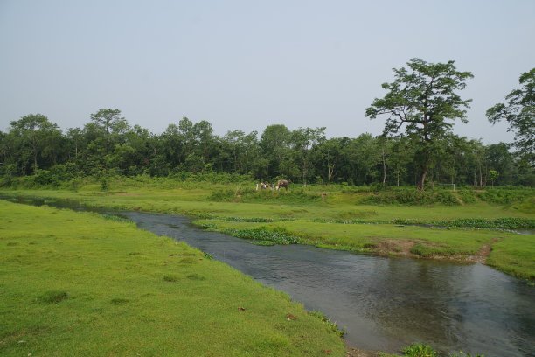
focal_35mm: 24
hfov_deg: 73.7
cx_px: 268
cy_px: 178
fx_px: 357
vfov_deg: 53.1
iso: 100
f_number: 7.1
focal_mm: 16
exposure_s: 1/200
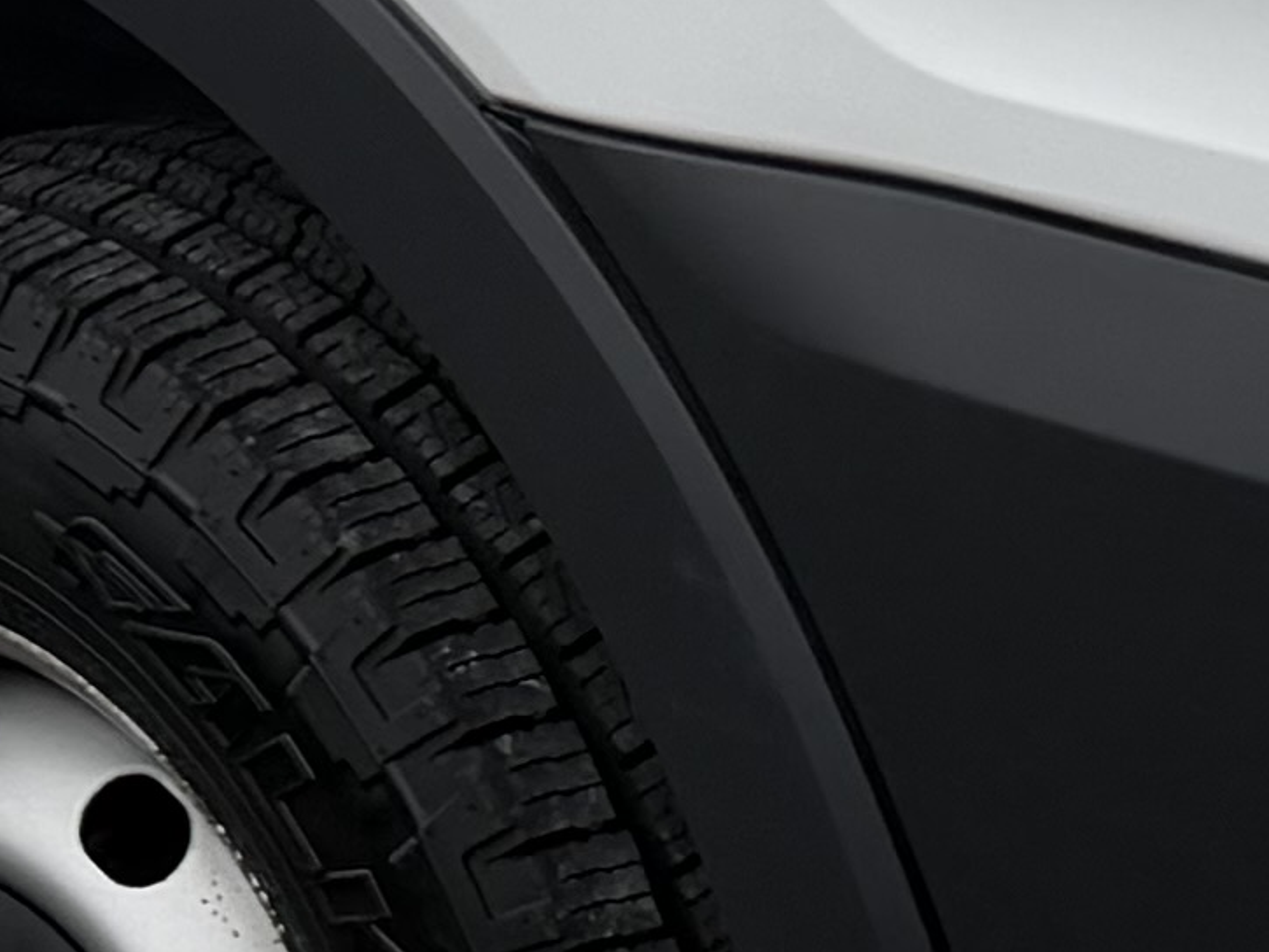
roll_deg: -1.2
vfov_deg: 7.5
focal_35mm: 189
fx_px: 6930
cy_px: -996
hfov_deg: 10.5
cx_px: 742
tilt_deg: -8.3
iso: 80
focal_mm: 6.76
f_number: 1.78
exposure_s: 1/1032
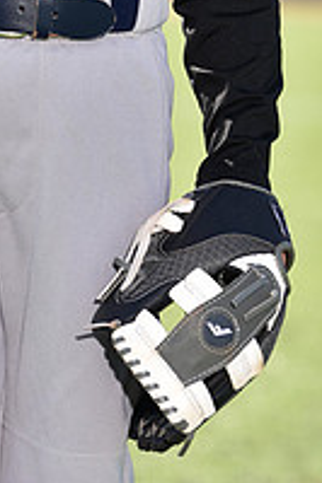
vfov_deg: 3.5
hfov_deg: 2.4
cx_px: 23
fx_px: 7808
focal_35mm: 581
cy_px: -205
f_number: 5.6
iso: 80
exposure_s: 1/200
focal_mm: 200
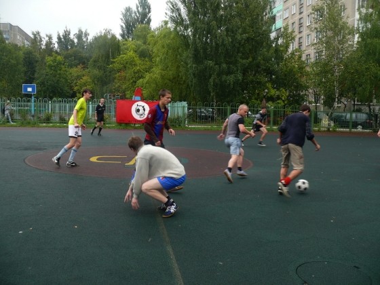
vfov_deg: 40.7
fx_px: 384
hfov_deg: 52.6
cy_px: 142
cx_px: 190
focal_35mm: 35
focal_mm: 7.4
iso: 100
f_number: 2.8
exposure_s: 1/100
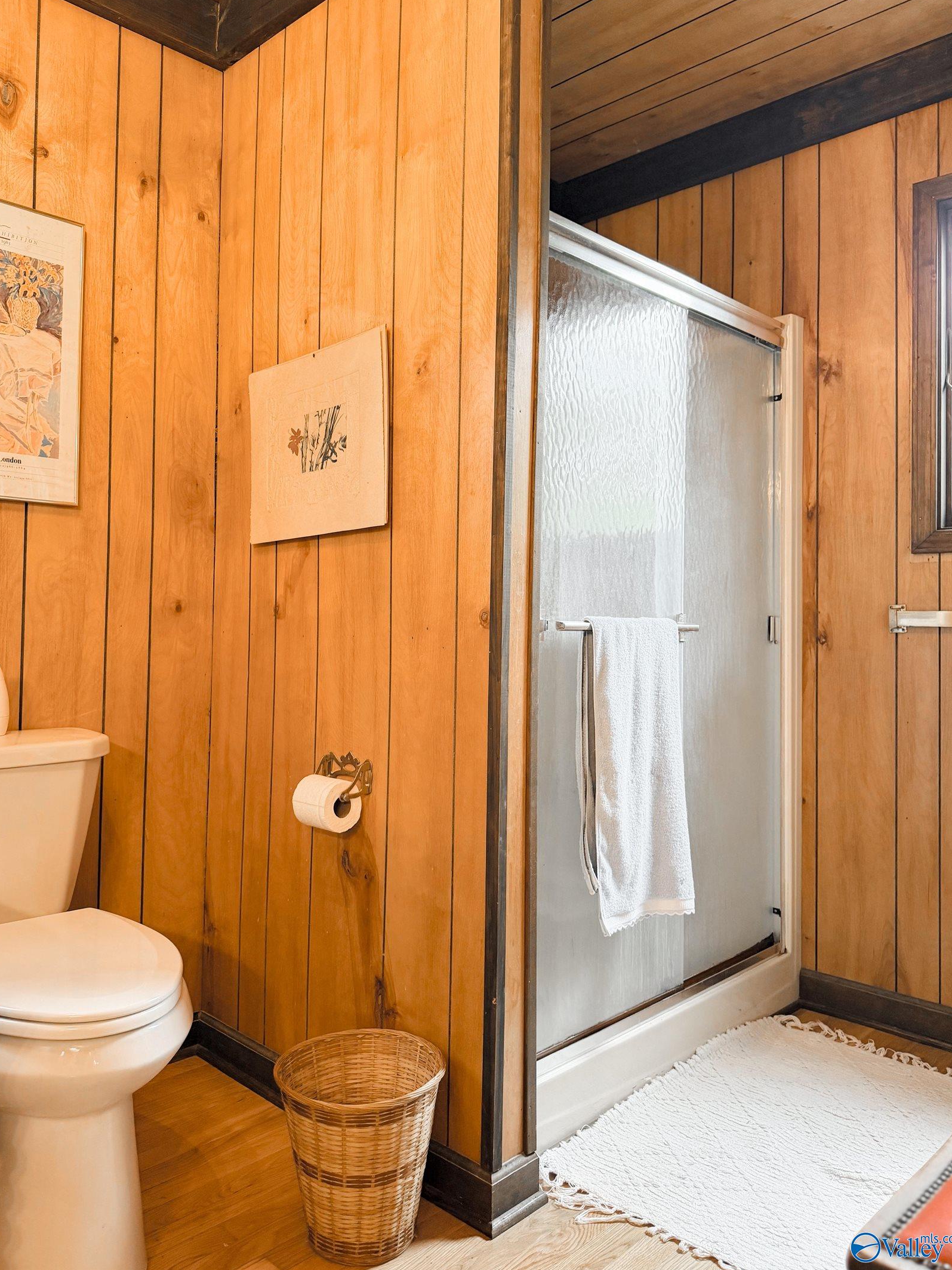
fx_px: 953
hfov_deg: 53.0
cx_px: 451
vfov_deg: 67.2
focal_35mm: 26
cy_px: 586
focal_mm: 6.76
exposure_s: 1/60
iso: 250
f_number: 1.78
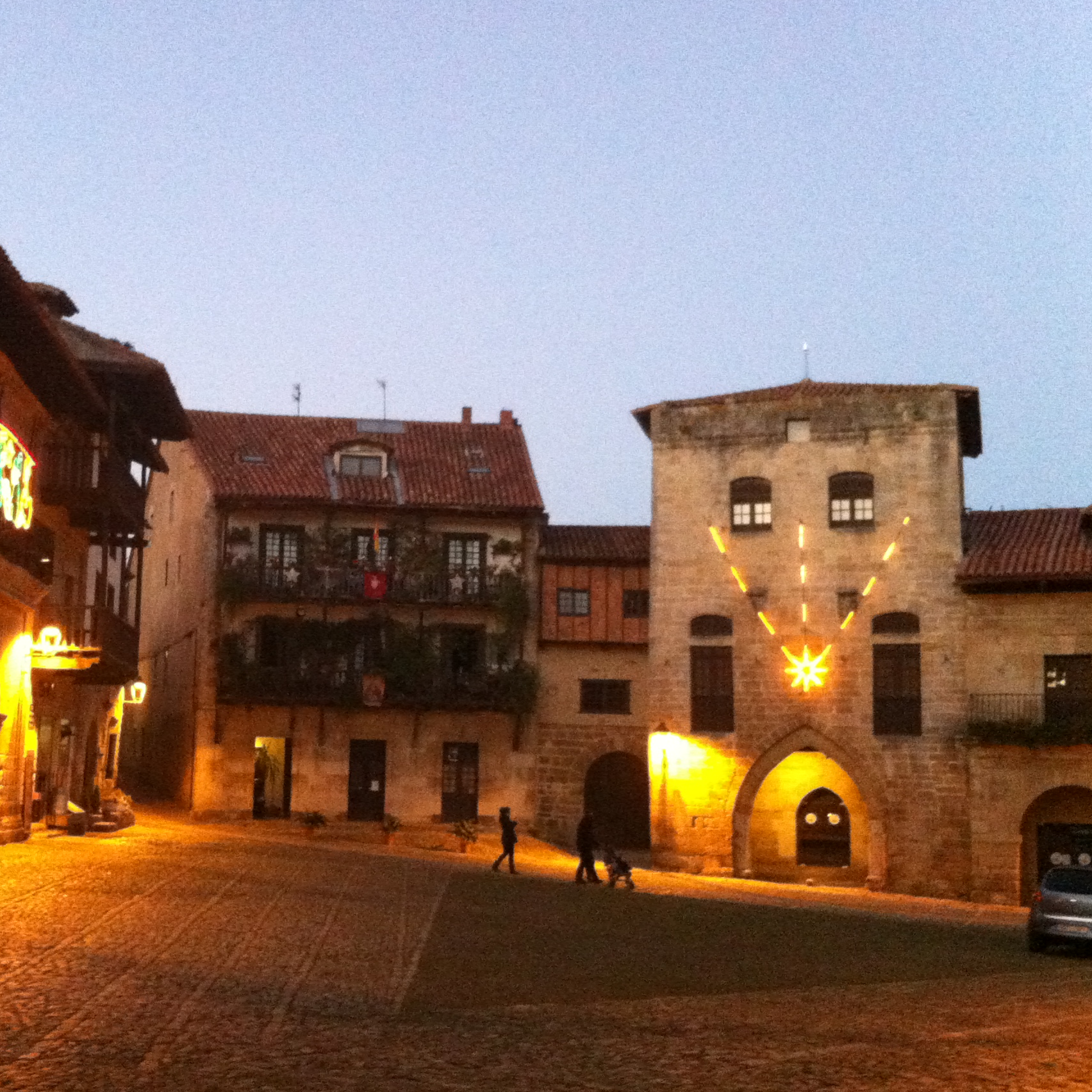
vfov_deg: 36.0
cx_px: 410
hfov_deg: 35.9
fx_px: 1677
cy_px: 576
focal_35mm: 47
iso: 640
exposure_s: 1/15
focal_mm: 3.85
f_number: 2.8
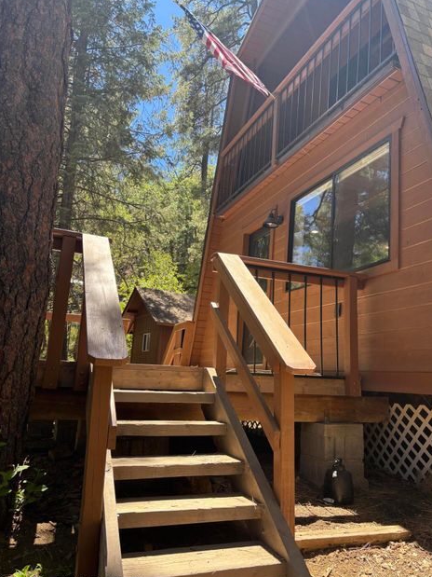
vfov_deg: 63.4
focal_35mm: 28
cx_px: 229
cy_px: 302
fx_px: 466
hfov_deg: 49.7
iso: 50
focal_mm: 5.96
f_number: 1.6
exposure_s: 1/547
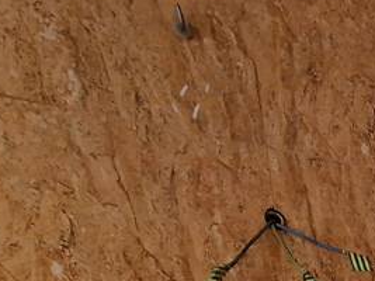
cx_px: 740
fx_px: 790
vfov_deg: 15.0
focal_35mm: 73
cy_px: 610
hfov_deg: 18.3
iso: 400
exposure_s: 1/50
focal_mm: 2.2
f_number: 2.2
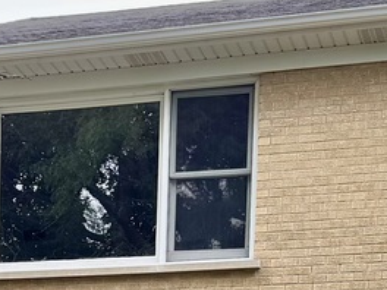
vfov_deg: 10.5
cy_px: 567
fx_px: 1465
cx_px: 48
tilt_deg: -1.2
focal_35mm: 131
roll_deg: -1.1
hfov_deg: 14.9
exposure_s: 1/604
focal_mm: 6.76
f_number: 1.78
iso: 80
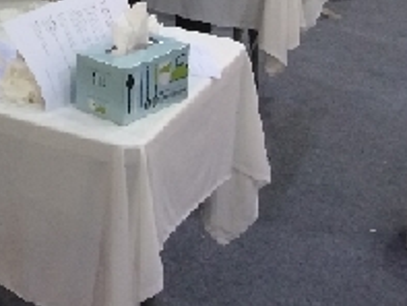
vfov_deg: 12.4
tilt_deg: -7.4
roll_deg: -0.6
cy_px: -257
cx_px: -281
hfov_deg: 15.9
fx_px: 1282
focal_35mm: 109
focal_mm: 4.15
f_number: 2.2
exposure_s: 1/30
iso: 125
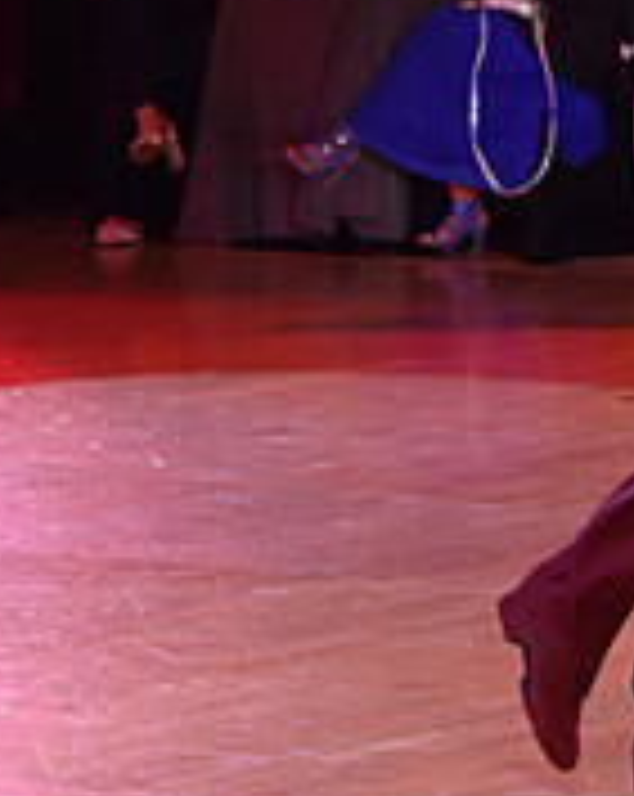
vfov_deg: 6.4
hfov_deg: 5.1
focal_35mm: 302
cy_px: -243
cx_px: 654
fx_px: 7102
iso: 1600
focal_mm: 98
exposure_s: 1/250
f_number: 5
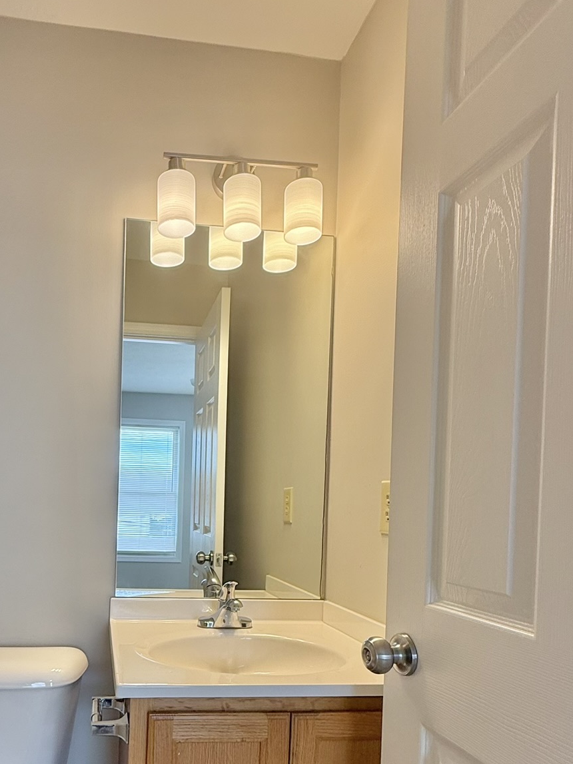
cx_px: 154
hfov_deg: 52.8
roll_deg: -1.2
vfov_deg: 67.3
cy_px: 516
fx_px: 552
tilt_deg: +0.4
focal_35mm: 25
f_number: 2.2
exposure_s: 1/101
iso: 64
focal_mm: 2.22
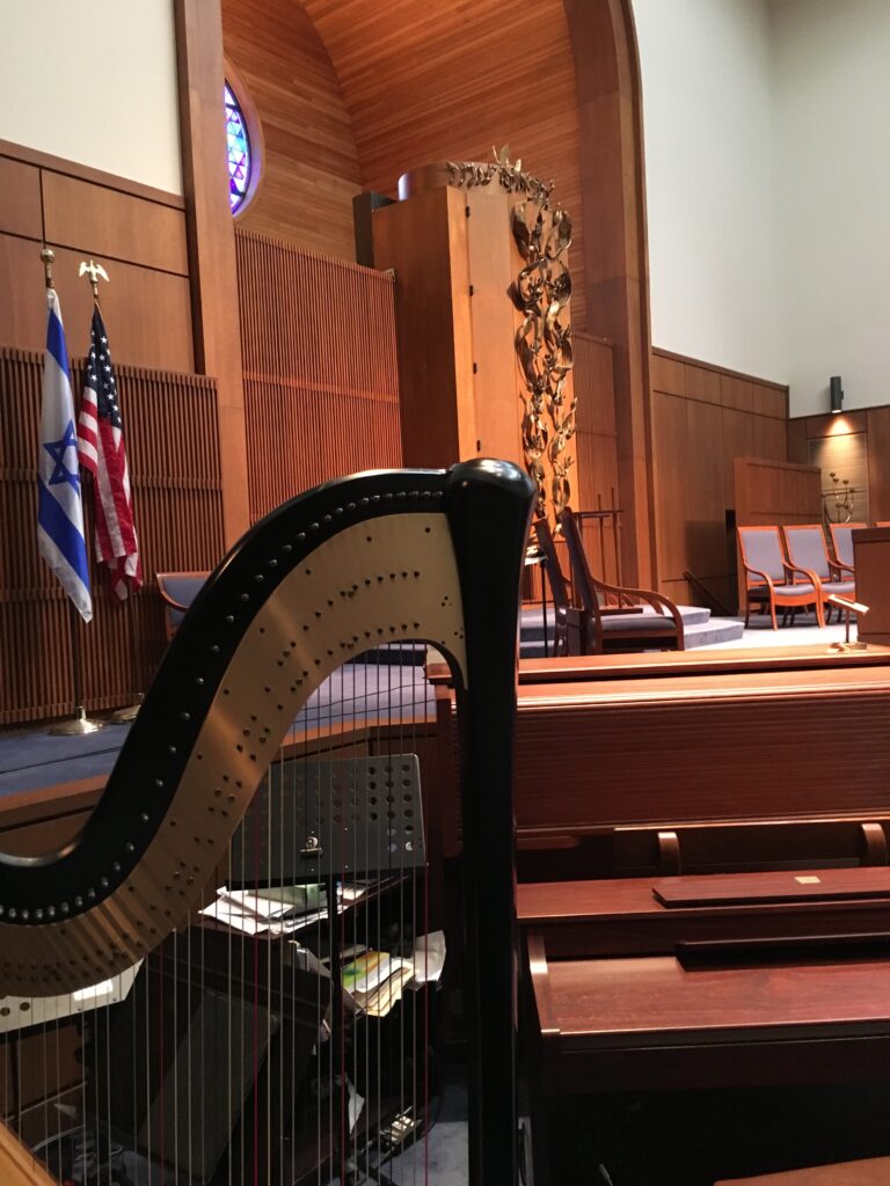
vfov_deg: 61.7
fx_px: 994
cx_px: 445
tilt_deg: -1.6
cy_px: 593
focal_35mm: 29
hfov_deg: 48.2
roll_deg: +3.0
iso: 250
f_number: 2.2
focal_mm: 4.15
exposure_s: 1/15
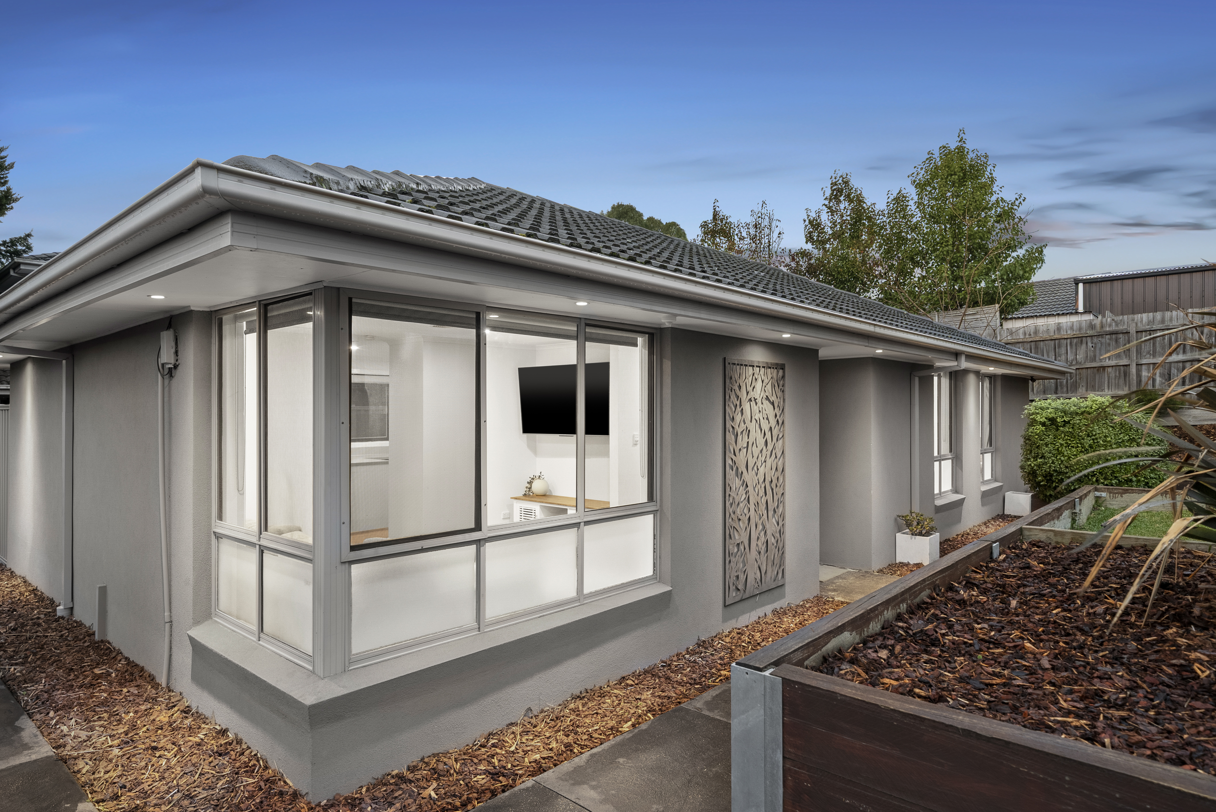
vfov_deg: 62.0
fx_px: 676
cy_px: 406
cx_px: 608
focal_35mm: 20
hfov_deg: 83.9
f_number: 7.1
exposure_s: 1.6
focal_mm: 20
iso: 320
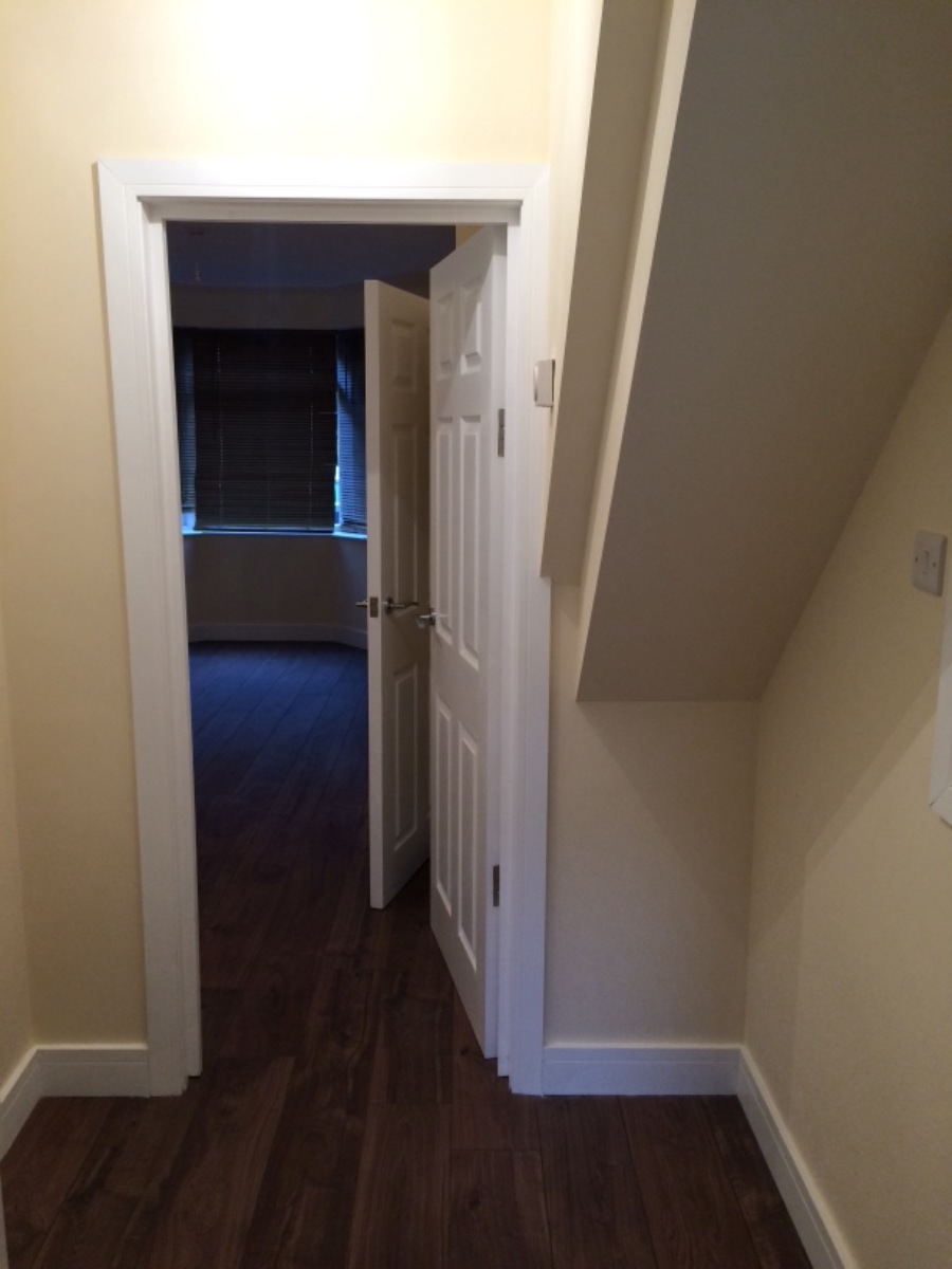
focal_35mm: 29
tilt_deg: -11.5
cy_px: 634
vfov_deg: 61.7
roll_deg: +2.1
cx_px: 476
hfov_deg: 48.2
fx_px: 1063
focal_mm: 4.15
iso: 50
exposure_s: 1/33
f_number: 2.2
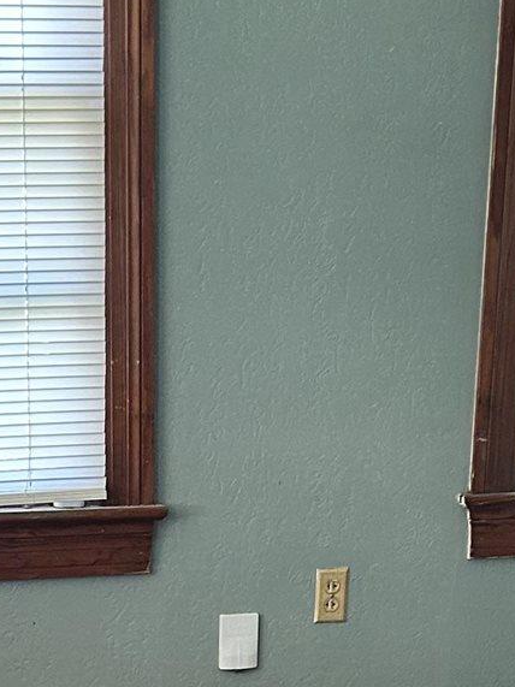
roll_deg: -1.1
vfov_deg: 16.9
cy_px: 1034
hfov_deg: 14.1
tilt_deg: -23.6
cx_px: 182
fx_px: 2084
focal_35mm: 105
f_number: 1.5
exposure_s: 1/65
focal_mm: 5.7
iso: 125
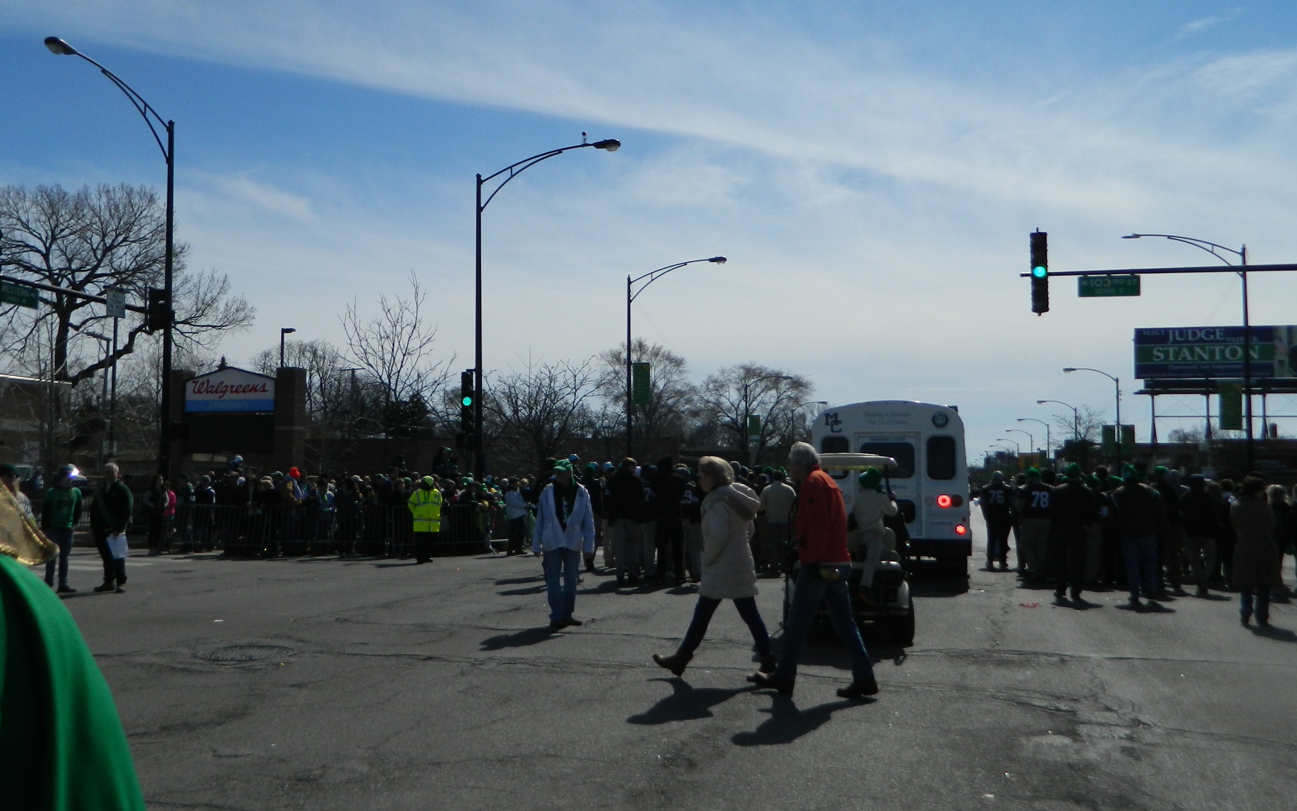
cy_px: 409
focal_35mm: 32
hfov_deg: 59.6
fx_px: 1131
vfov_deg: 39.4
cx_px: 599
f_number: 8.7
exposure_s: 1/500
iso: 80
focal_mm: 4.5
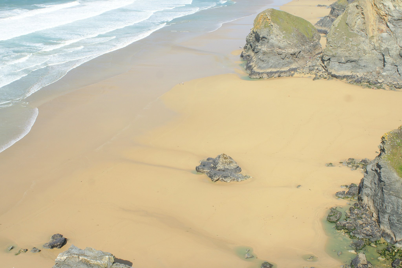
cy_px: 134
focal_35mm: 42
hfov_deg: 46.4
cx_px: 201
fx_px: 469
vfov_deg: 31.9
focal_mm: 28
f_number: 8
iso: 200
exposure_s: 1/500
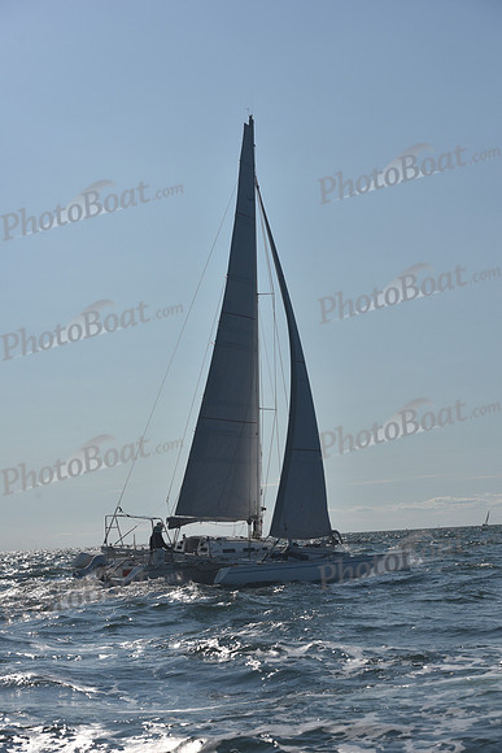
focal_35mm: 70
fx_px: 1463
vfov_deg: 28.8
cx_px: 251
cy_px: 376
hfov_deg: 19.5
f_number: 8
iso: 250
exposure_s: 1/1250
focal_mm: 70
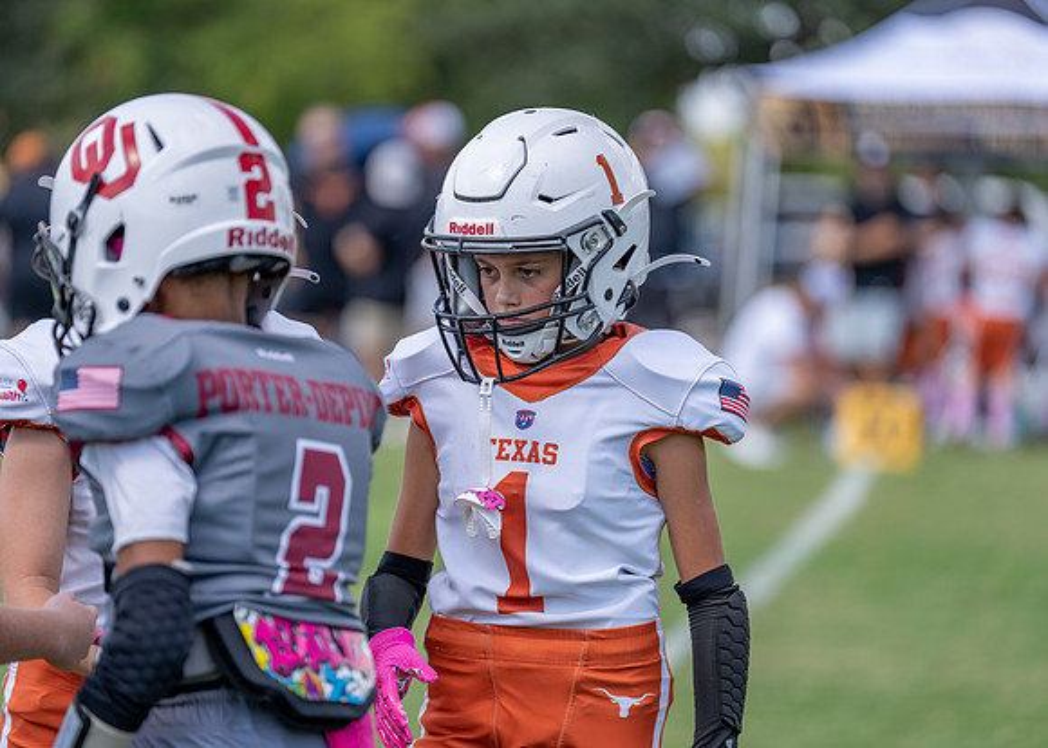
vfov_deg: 8.2
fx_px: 5238
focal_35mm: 176
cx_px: 524
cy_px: 374
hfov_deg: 11.4
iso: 100
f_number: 2.8
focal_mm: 168
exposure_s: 1/1000
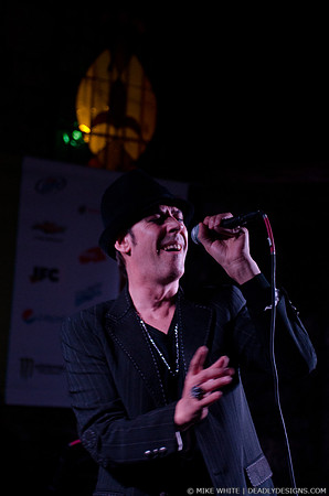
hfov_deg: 17.4
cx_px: 164
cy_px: 248
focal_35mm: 78
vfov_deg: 26.0
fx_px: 1074
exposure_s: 1/40
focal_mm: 52
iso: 2000
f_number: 2.8
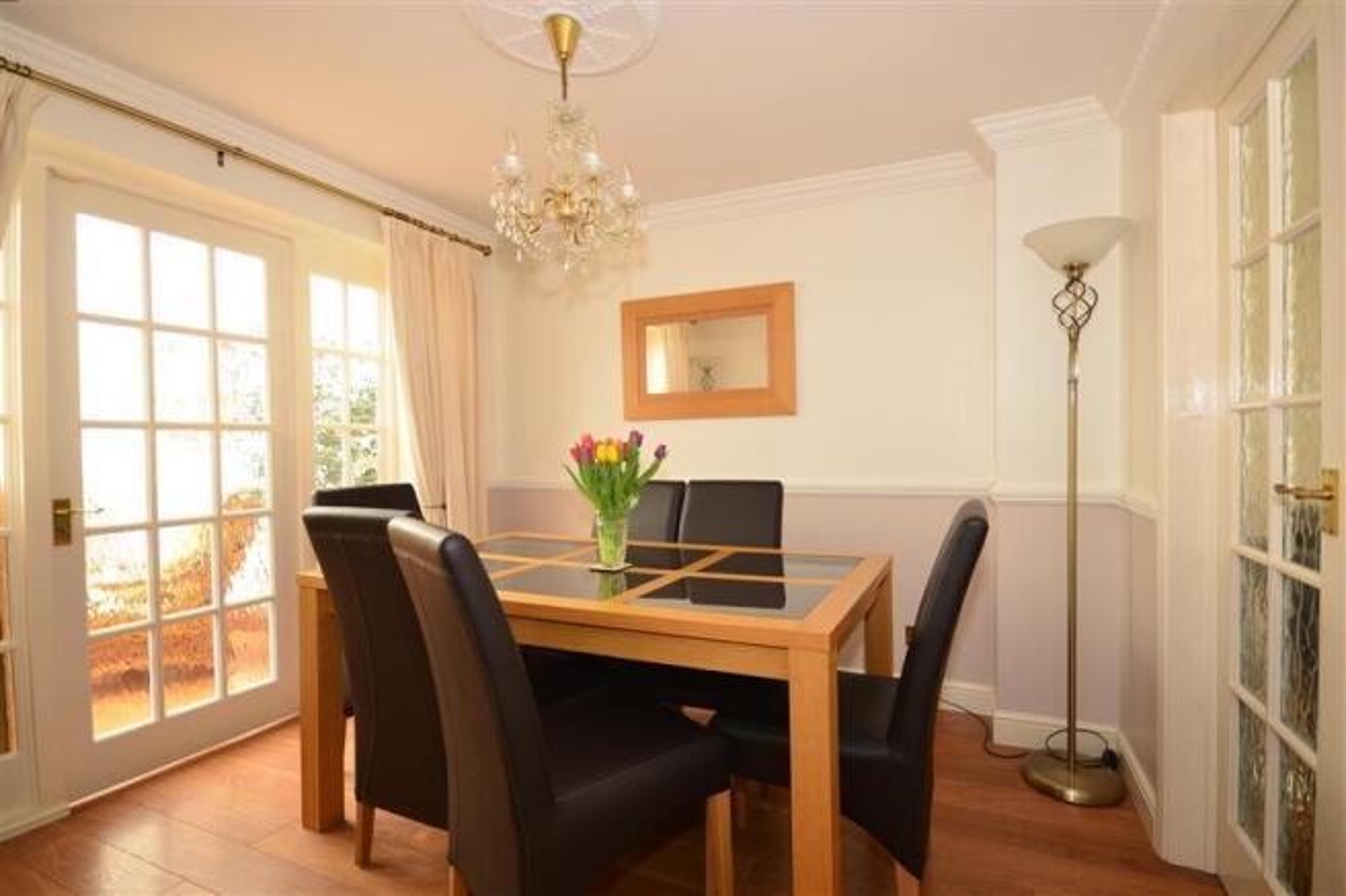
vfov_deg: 77.3
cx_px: 673
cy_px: 448
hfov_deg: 100.4
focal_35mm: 15
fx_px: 561
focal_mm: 10
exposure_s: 1/2
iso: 400
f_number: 5.6
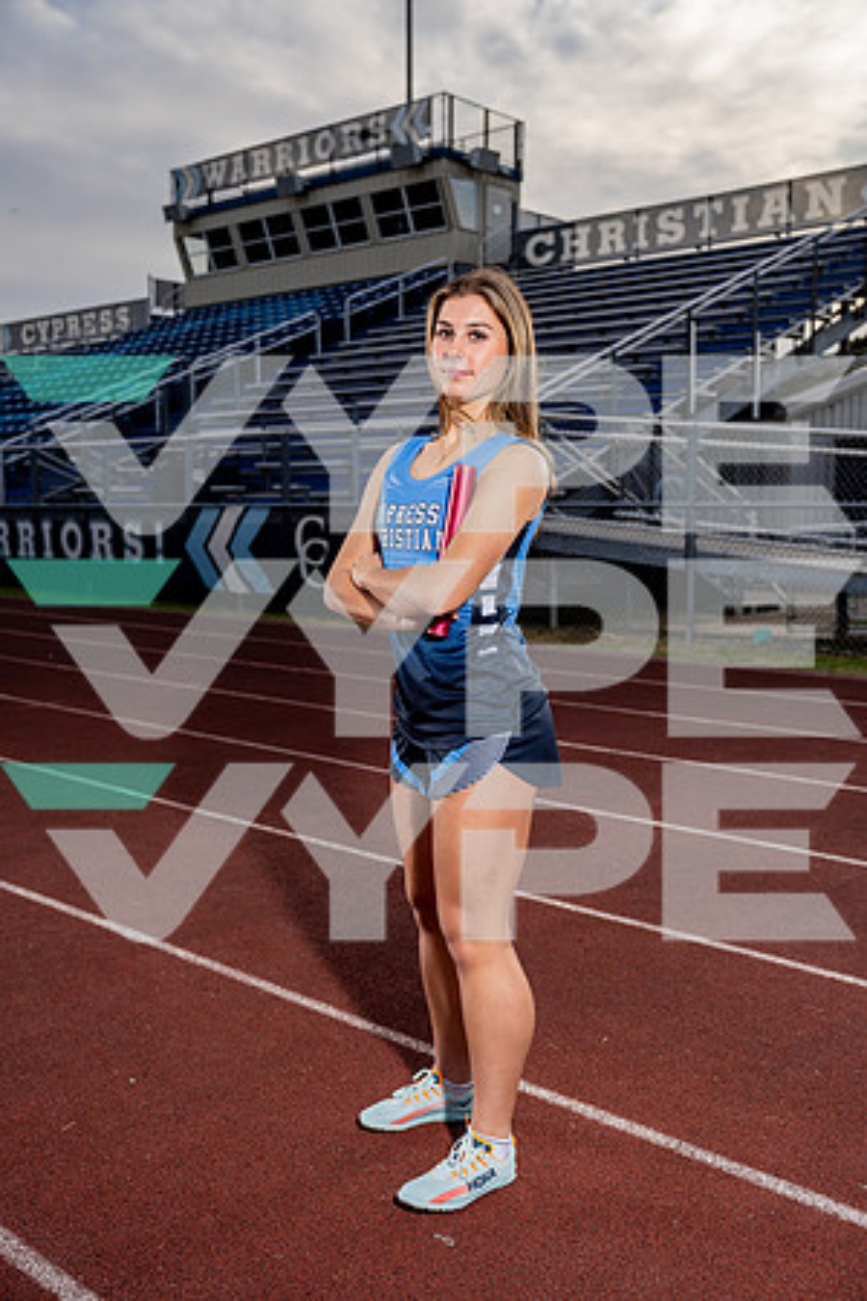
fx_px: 1300
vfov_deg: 53.1
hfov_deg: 36.9
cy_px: 650
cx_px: 434
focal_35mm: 36
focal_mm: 36
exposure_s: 1/250
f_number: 4
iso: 100
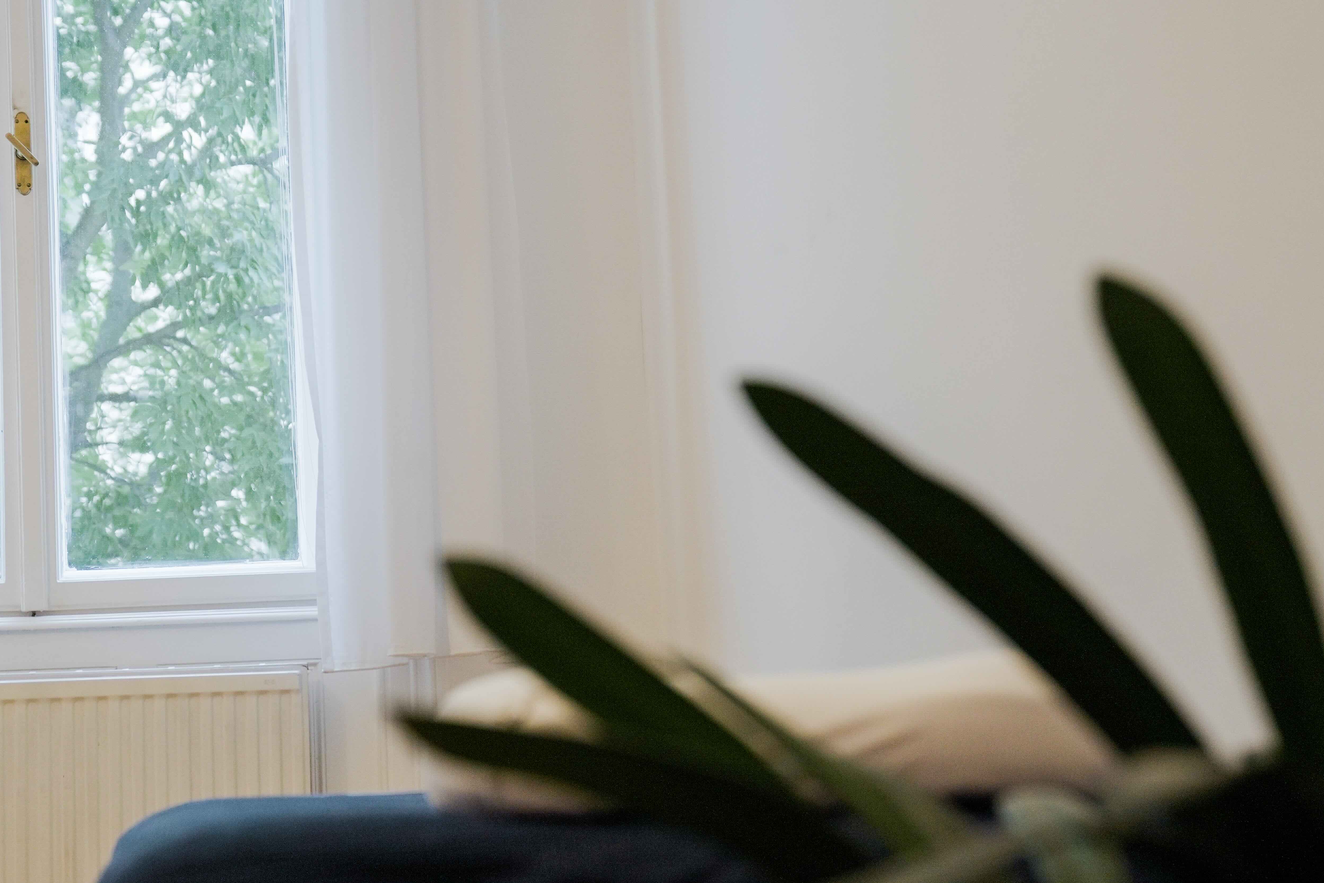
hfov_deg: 29.1
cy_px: 468
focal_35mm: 69
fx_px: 2537
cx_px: 484
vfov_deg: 19.7
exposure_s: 1/100
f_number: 2.8
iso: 2000
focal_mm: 49
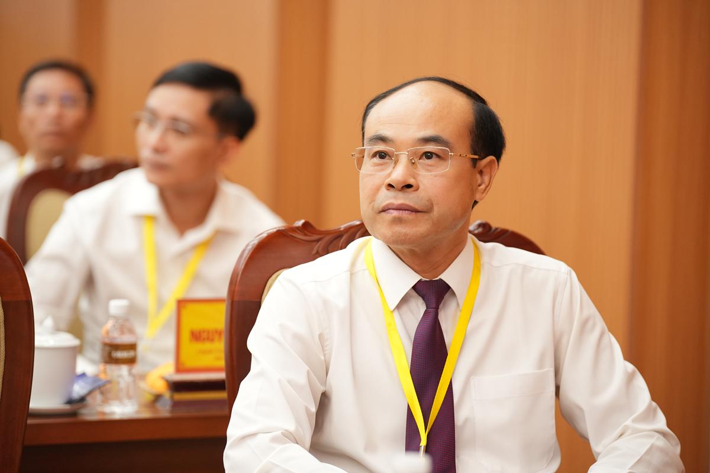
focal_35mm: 125
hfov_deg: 16.4
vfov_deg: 11.0
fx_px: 2465
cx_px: 355
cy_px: 236
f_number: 2.8
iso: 2000
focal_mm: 125
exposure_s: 1/125
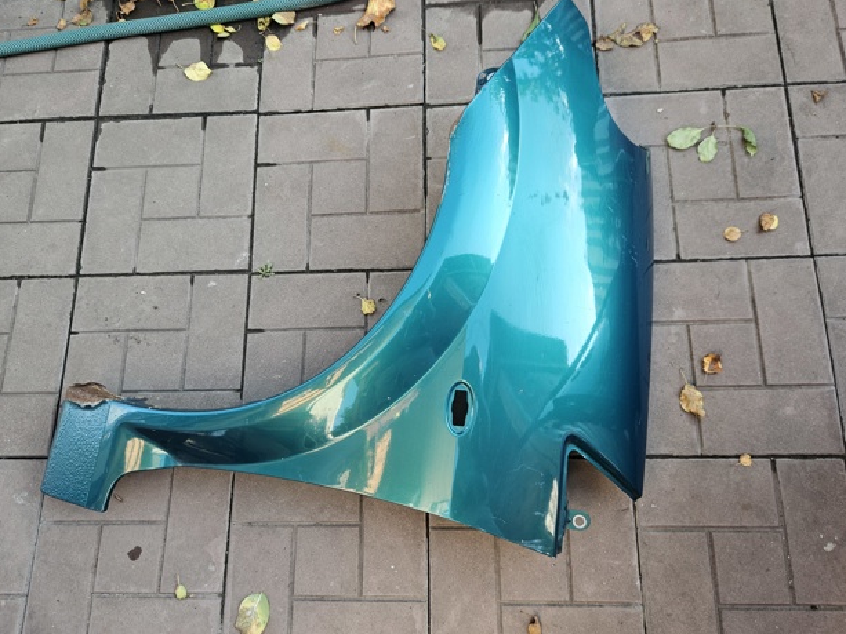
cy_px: 306
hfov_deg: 71.6
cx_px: 425
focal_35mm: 24
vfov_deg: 56.8
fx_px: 587
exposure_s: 1/190
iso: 64
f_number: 1.8
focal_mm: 5.4
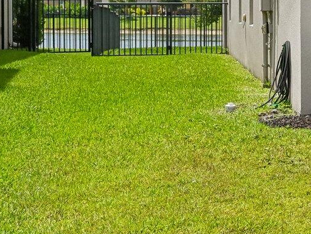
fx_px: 1042
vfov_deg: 12.0
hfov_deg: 14.3
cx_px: 618
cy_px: -142
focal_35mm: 116
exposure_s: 1/6400
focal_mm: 30
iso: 1250
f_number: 8
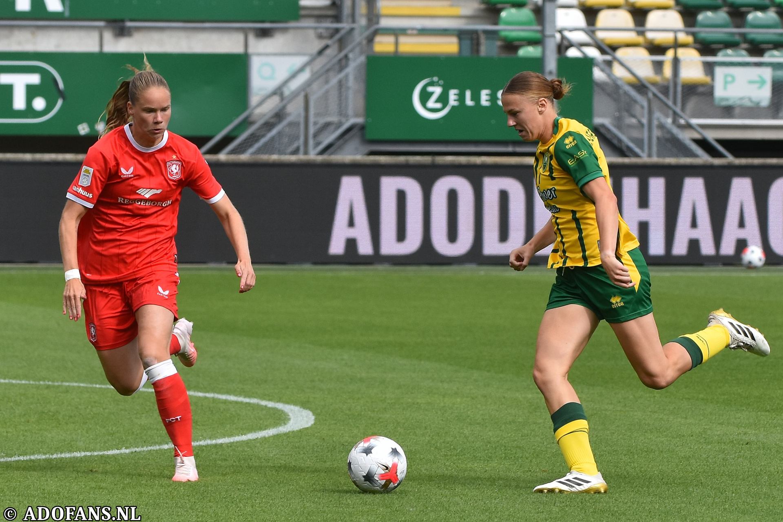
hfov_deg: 11.8
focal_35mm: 174
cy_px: 261
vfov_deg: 7.9
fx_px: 3784
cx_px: 392
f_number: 4
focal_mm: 116
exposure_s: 1/1250
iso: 250
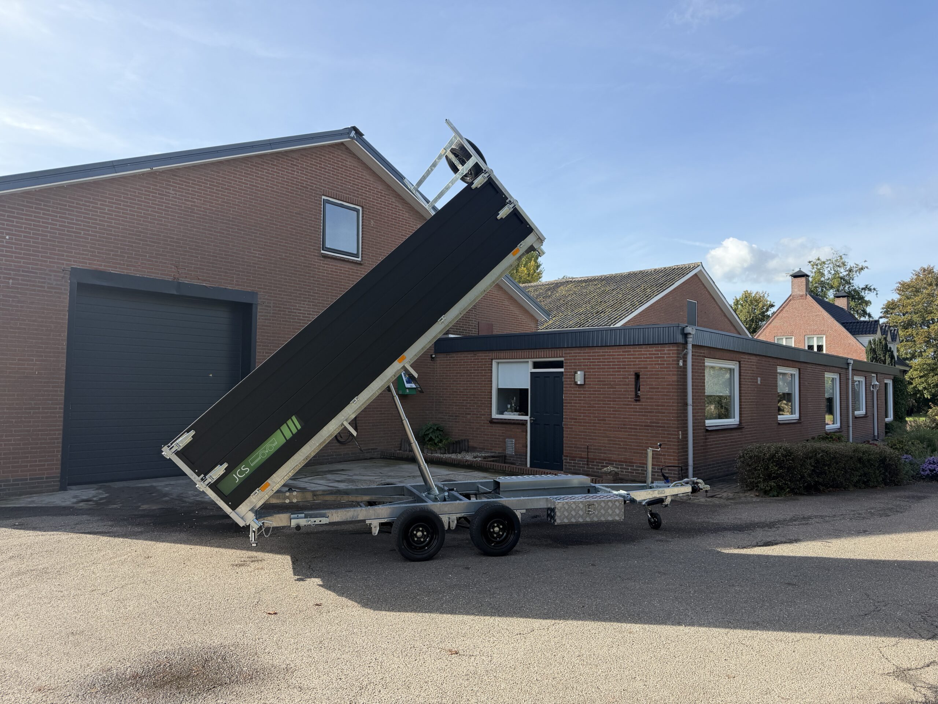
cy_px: 352
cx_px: 469
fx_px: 650
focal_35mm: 24
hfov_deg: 71.6
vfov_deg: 56.8
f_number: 1.78
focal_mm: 6.76
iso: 80
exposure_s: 1/2525
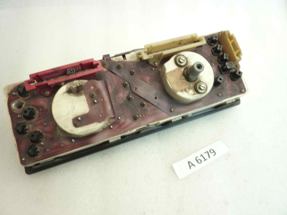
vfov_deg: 54.9
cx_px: 144
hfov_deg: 69.4
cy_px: 108
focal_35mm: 25
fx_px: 207
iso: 125
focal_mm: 4.1
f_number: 3.3
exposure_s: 1/13
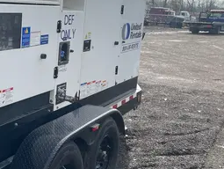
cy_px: 71
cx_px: -8
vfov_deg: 26.1
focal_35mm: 56
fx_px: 363
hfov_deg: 31.3
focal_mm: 4.2
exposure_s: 1/2564
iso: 32
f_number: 1.6
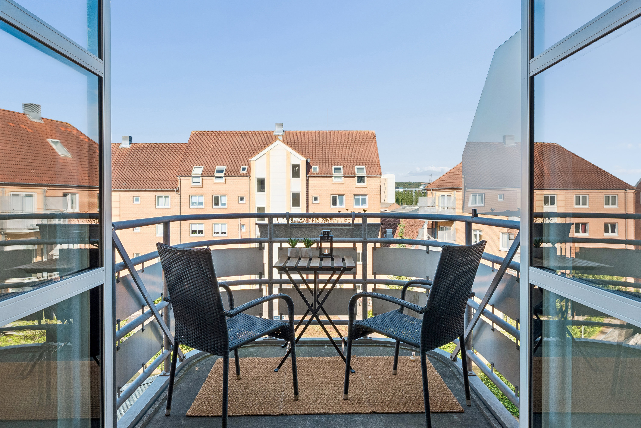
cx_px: 320
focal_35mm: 24
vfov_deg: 53.1
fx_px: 427
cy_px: 214
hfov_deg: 73.7
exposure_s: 1/160
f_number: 11
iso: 800
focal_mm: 24
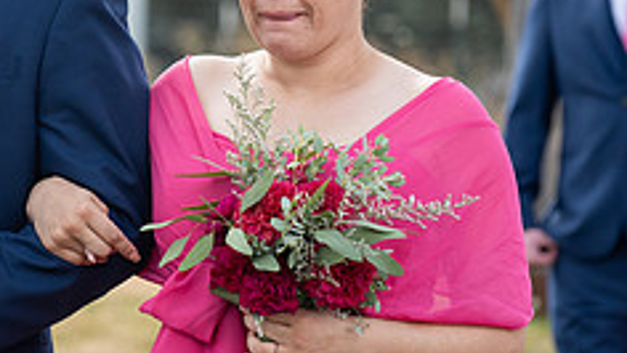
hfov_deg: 6.8
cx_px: 80
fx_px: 5273
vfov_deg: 3.8
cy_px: 113
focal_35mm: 317
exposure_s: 1/800
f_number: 4.5
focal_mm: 123
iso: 400
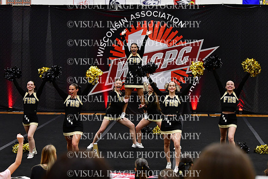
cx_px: 134
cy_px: 90
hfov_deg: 19.5
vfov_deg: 13.0
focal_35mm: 105
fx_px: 782
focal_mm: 70
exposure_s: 1/500
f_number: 4
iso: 4000
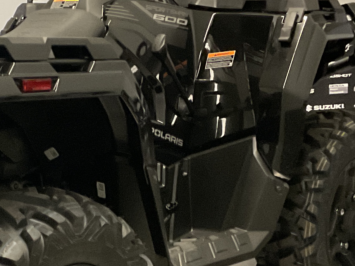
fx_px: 1005
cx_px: 83
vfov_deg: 15.0
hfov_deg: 19.9
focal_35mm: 98
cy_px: 201
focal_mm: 3
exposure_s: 1/40
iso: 250
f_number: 1.8
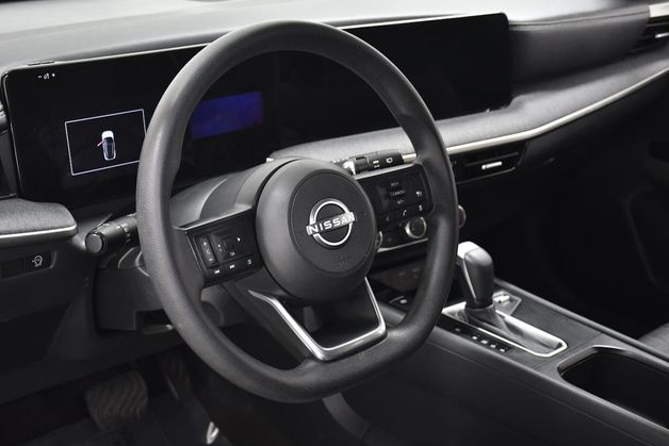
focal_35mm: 52
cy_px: 225
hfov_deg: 38.2
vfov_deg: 26.0
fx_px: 966
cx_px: 330
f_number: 4.2
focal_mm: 34
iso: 1250
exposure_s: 1/100
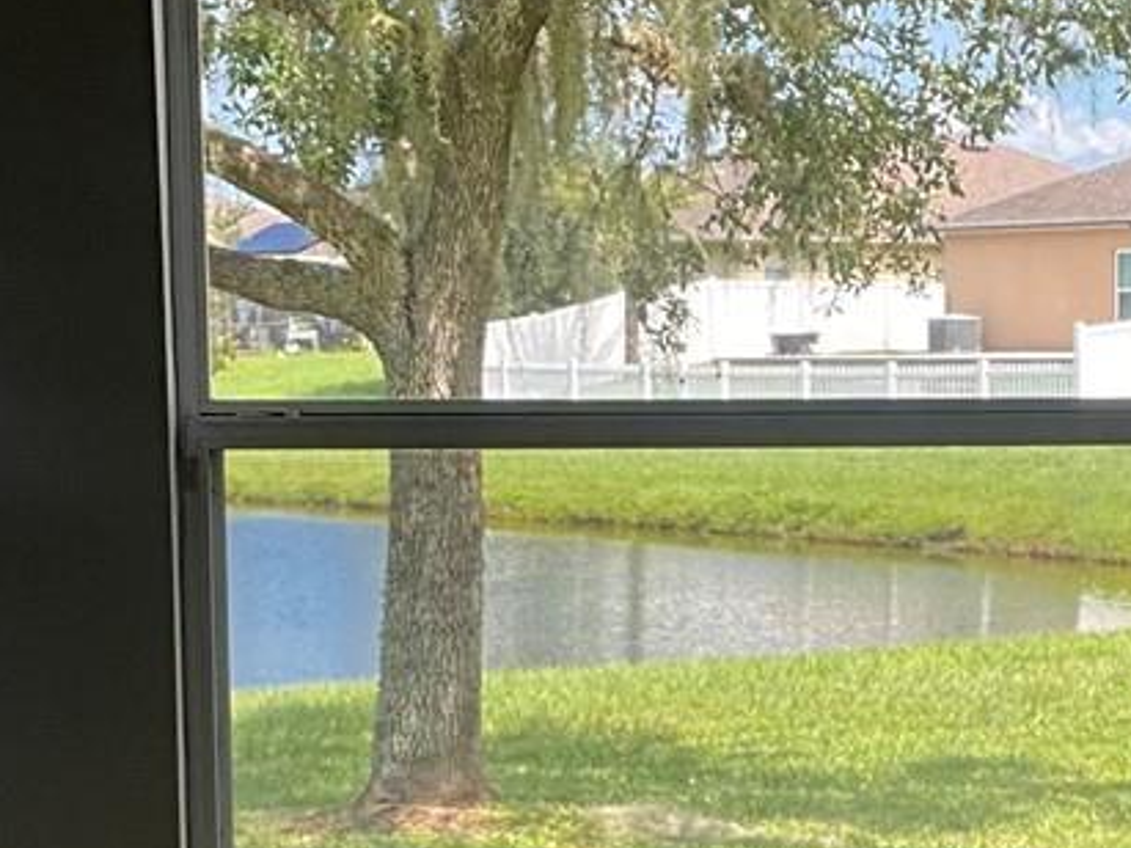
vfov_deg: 13.0
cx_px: 853
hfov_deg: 17.3
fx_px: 3691
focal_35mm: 113
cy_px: 779
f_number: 1.8
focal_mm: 3
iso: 25
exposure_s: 1/365
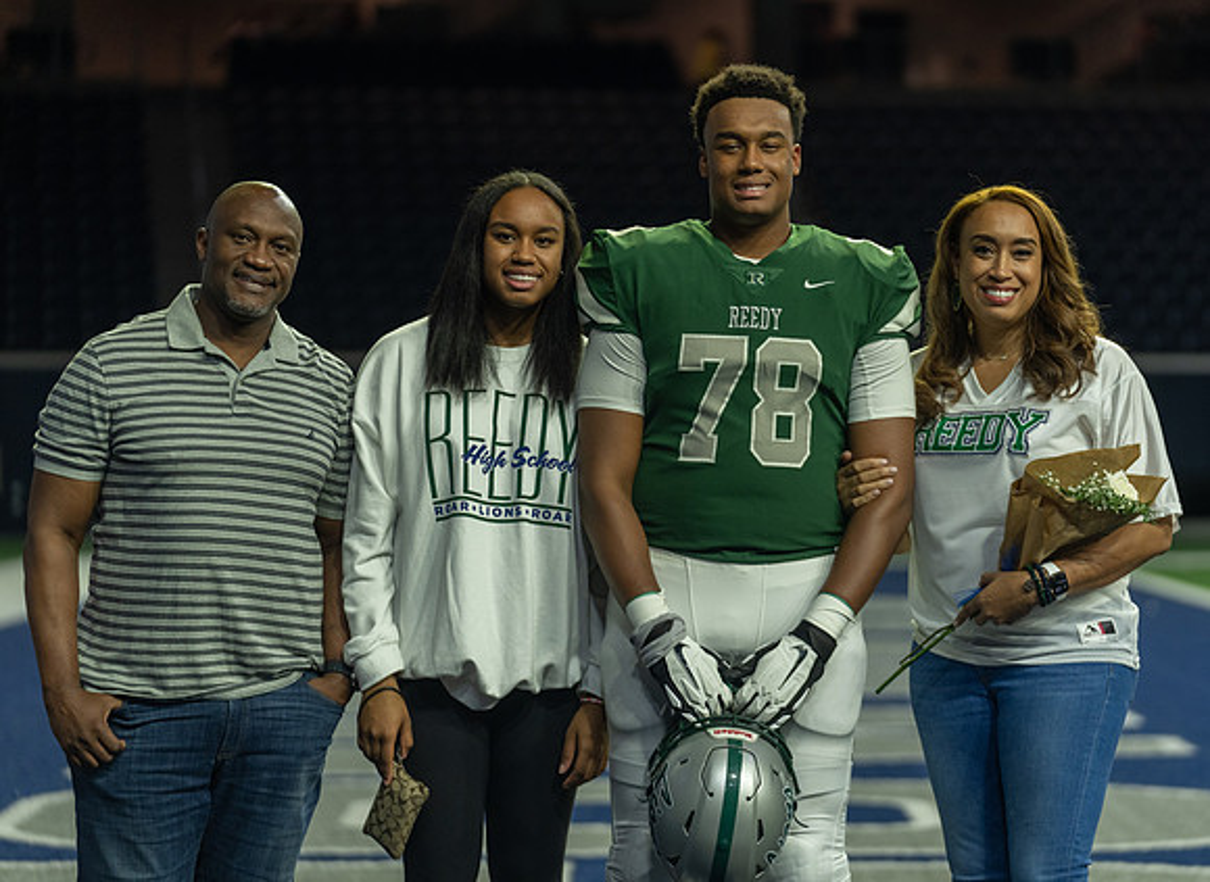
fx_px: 4734
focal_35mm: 137
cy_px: 441
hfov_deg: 14.6
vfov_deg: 10.6
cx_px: 663
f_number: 2.8
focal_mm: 124
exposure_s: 1/320
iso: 800
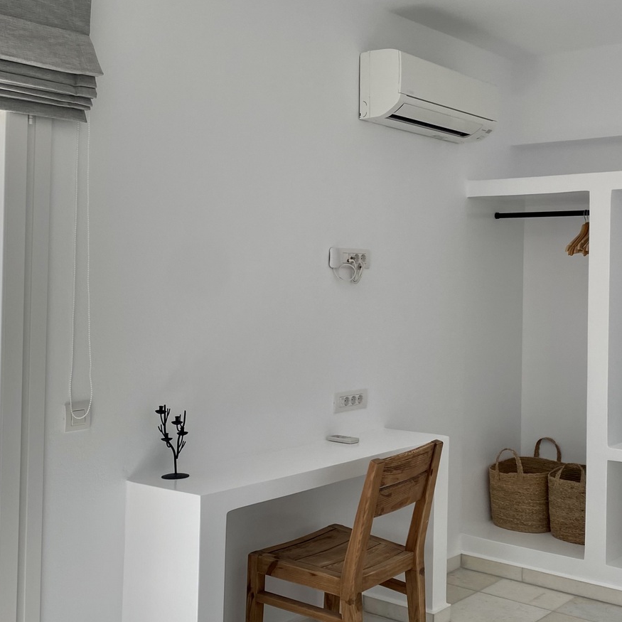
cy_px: 281
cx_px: 454
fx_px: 854
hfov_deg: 39.1
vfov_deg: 40.0
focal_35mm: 42
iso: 32
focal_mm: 4.25
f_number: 1.8
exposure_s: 1/477
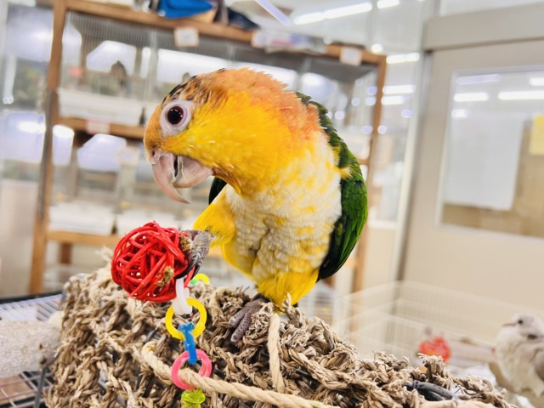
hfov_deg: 67.3
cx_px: 272
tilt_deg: -2.3
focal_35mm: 26
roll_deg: -6.5
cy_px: 204
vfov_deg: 53.1
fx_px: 409
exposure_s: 1/50
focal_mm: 5.7
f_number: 1.5
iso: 80
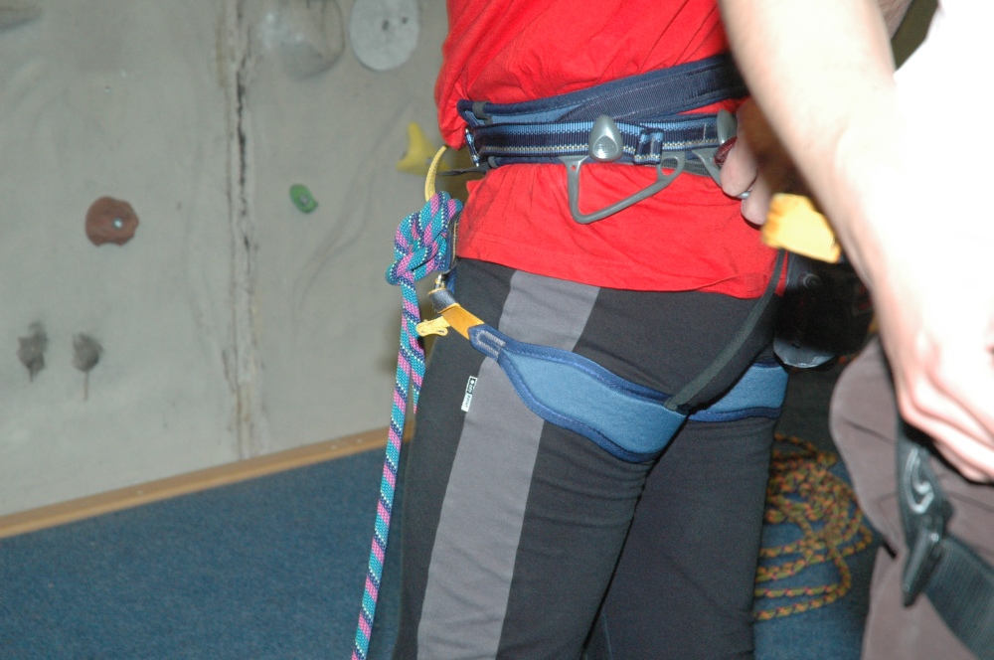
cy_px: 330
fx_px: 2895
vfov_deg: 13.0
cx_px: 497
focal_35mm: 105
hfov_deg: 19.5
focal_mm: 70
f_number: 6.3
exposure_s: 1/60
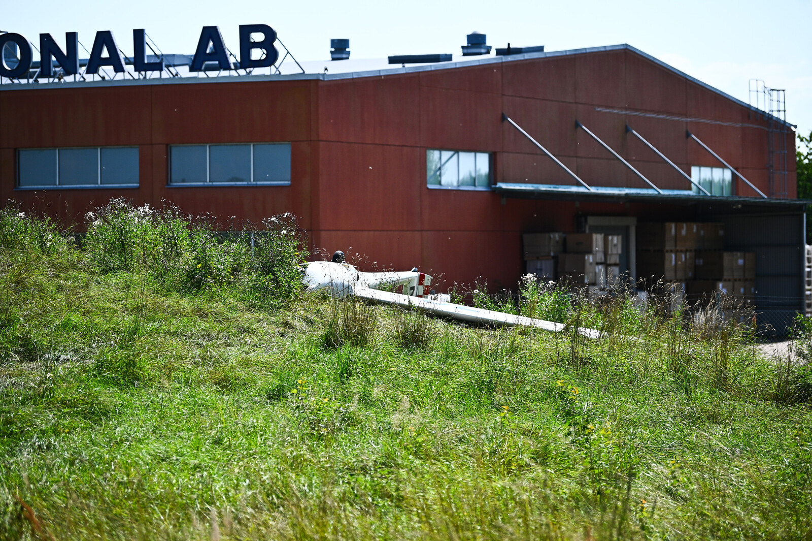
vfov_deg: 10.5
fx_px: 2931
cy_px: 270
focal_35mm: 130
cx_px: 406
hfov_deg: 15.8
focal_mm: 130
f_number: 2.8
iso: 320
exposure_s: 1/6400
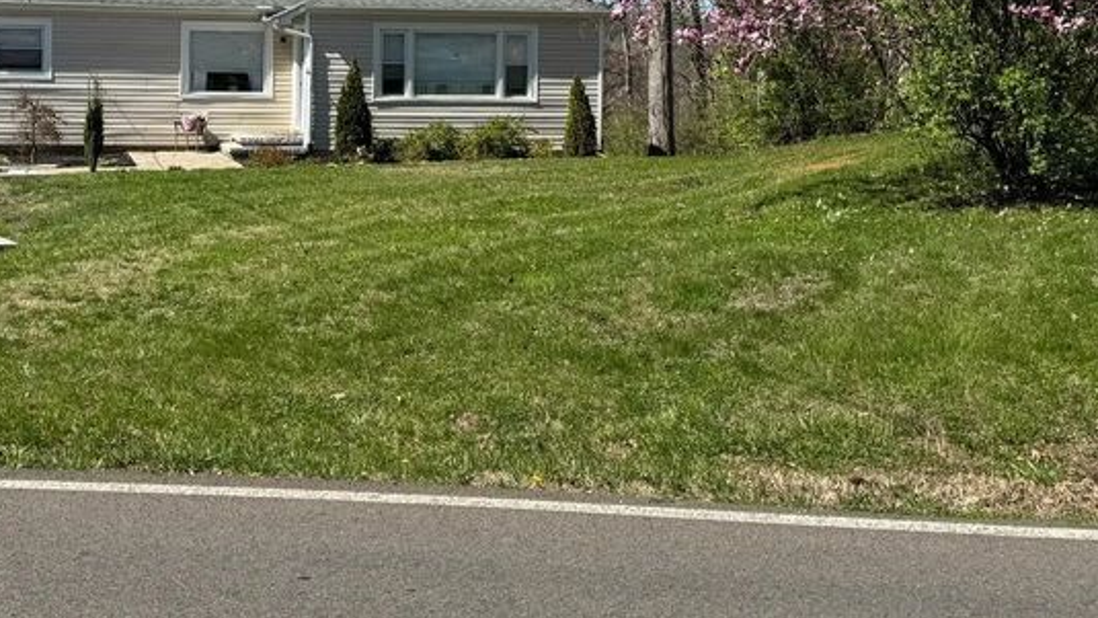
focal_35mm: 50
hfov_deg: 40.9
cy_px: 76
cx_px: 380
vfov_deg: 23.4
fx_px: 1456
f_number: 1.78
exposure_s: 1/3802
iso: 80
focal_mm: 6.86
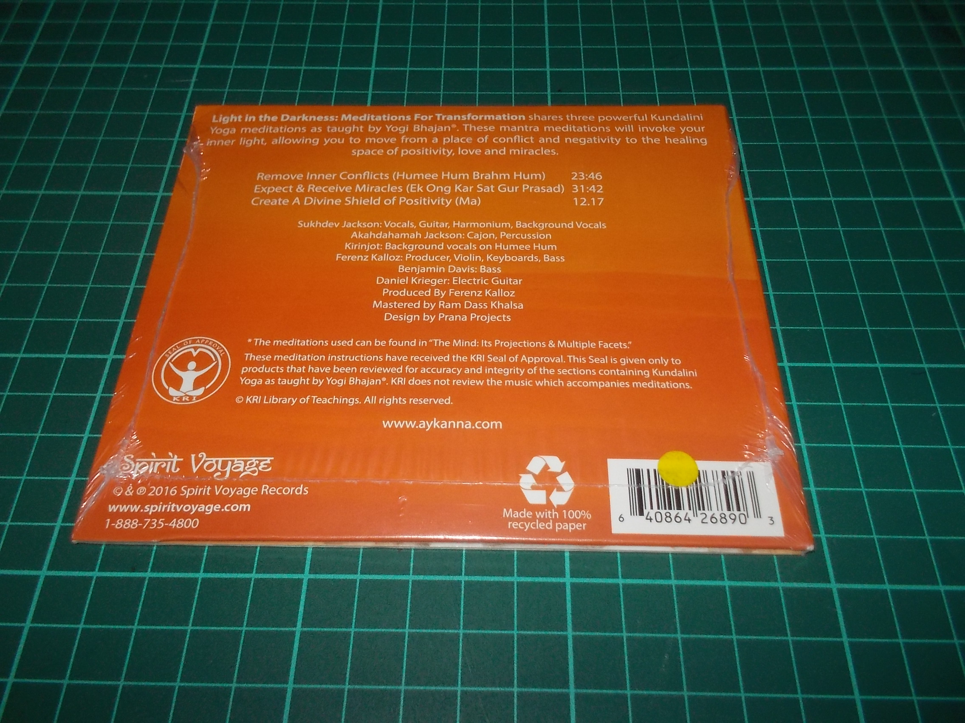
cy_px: 362
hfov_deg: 61.7
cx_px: 482
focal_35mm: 29
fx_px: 808
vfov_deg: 48.2
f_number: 3.3
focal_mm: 4.1
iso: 200
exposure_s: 1/30
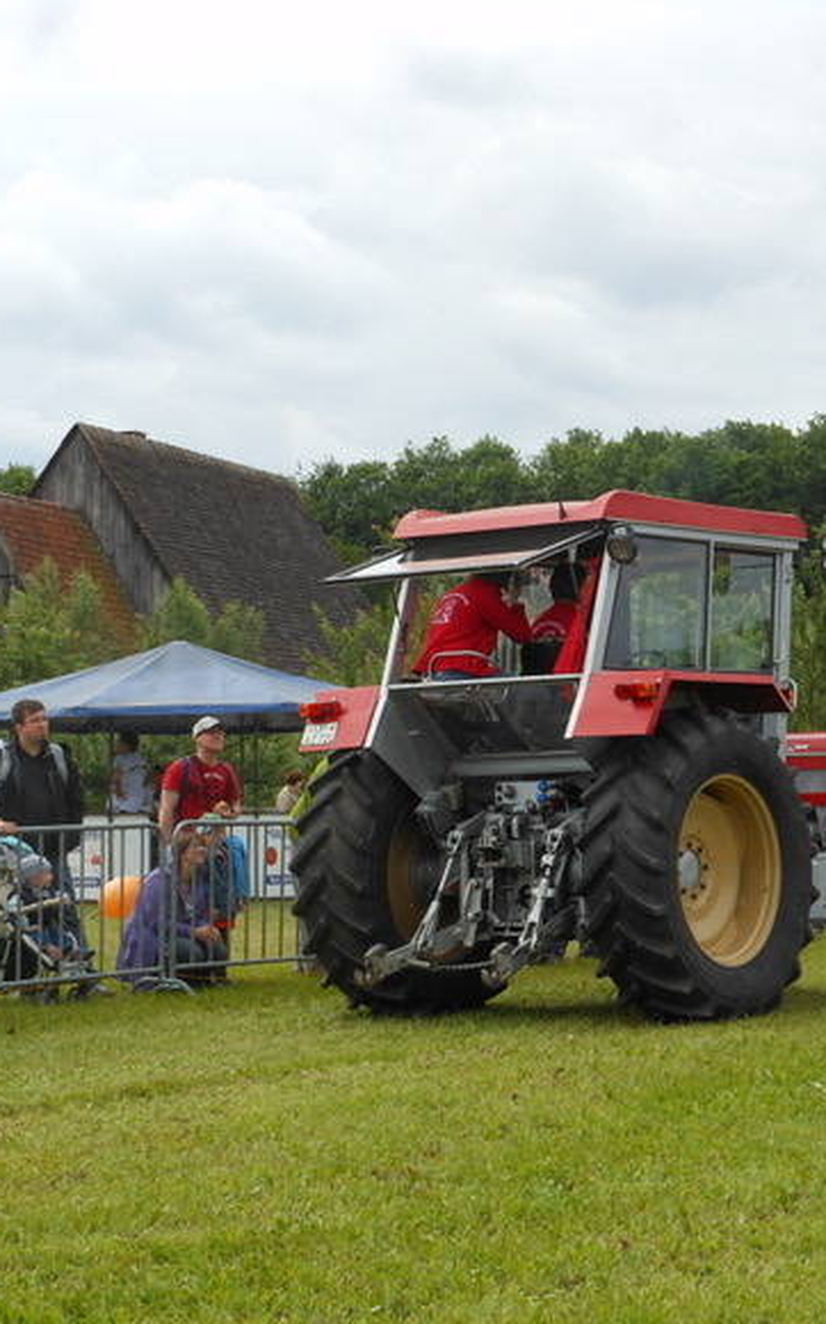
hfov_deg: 16.5
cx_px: 554
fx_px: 2848
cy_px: 676
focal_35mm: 79
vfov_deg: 26.2
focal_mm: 9.6
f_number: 4.9
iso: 80
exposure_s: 1/400
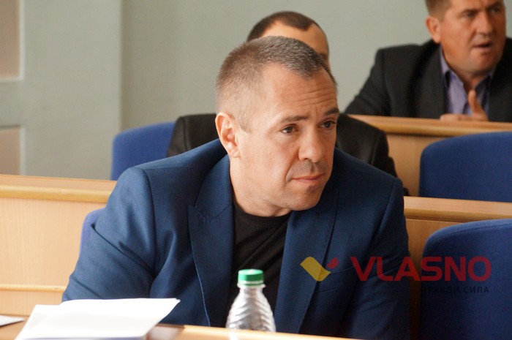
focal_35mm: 165
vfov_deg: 8.3
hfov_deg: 12.5
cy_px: 170
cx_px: 256
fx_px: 2344
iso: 3200
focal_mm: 110
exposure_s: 1/125
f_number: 5.6
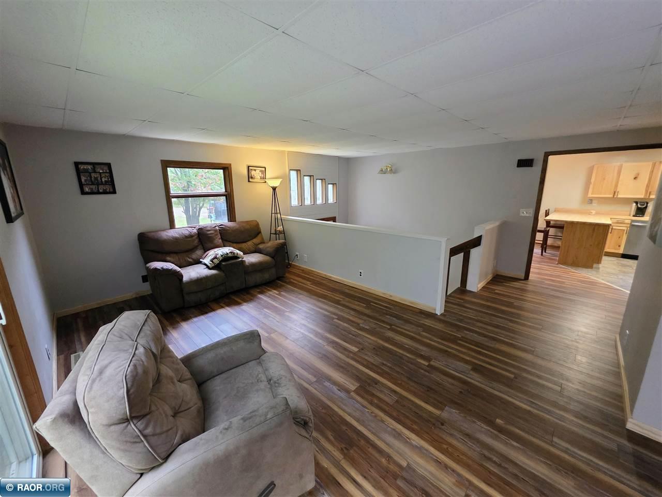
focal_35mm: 13
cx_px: 331
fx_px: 249
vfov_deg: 89.9
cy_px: 248
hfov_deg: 106.2
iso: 640
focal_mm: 2.2
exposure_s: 1/60
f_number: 1.9
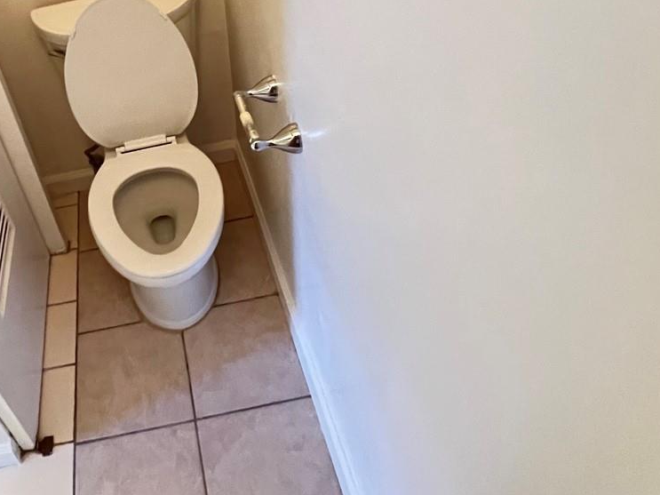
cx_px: 174
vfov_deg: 47.7
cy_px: 119
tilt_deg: -38.8
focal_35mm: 28
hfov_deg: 60.4
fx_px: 534
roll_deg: +10.3
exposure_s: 1/40
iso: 1000
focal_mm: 1.57
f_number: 1.8
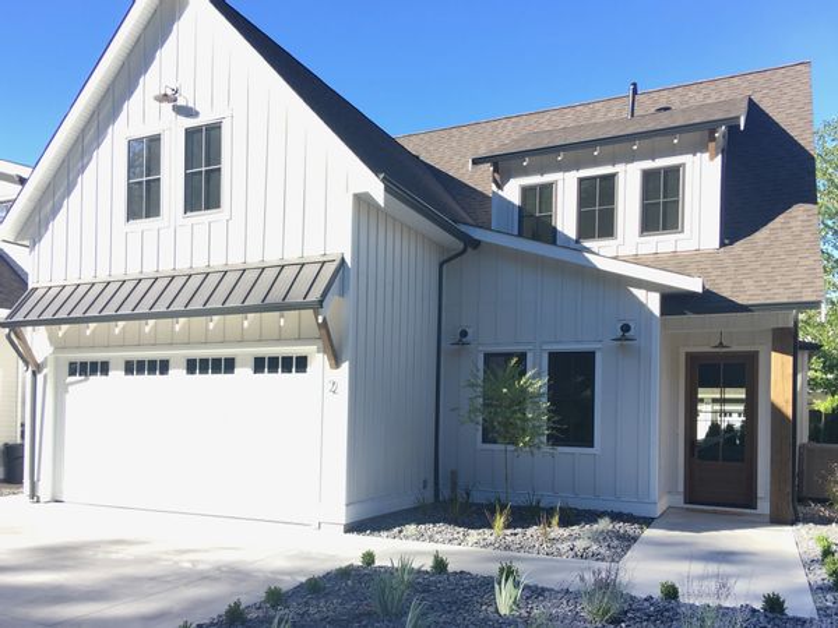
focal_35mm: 29
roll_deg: -1.5
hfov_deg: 61.7
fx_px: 702
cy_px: 314
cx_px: 419
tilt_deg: +7.4
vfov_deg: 48.2
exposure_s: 1/345
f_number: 2.2
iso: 25
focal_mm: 4.15
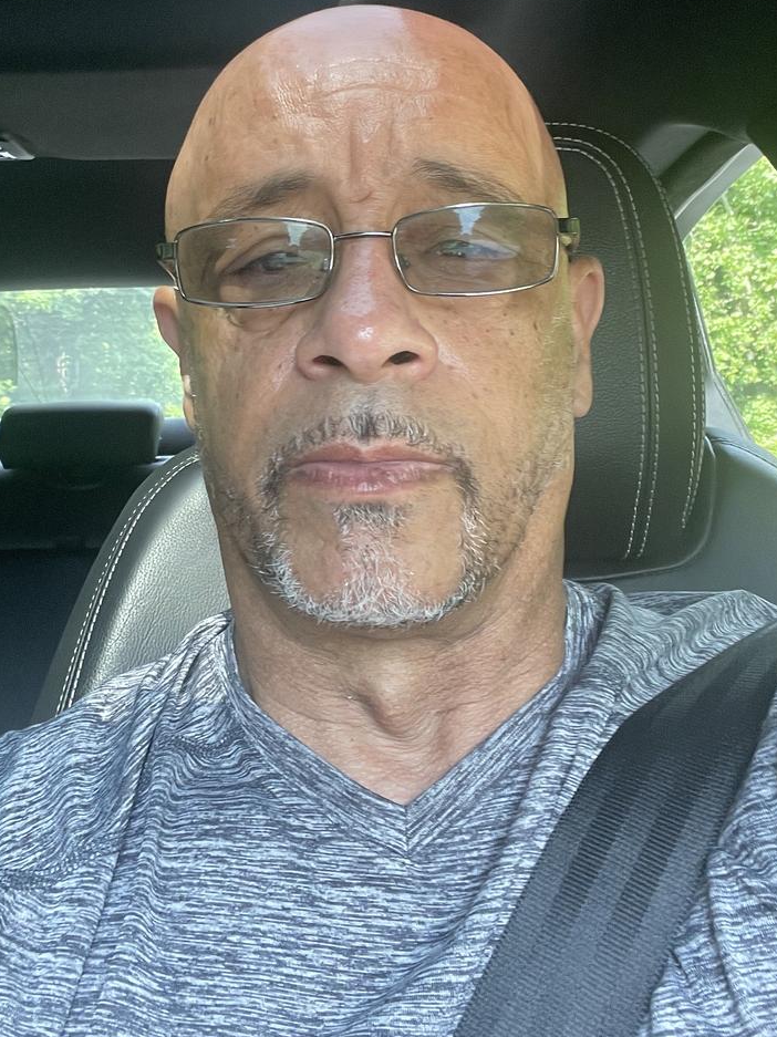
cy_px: 338
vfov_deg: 45.0
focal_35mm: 41
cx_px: 297
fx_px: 1228
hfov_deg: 34.9
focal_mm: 2.71
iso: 64
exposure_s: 1/56
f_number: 2.2
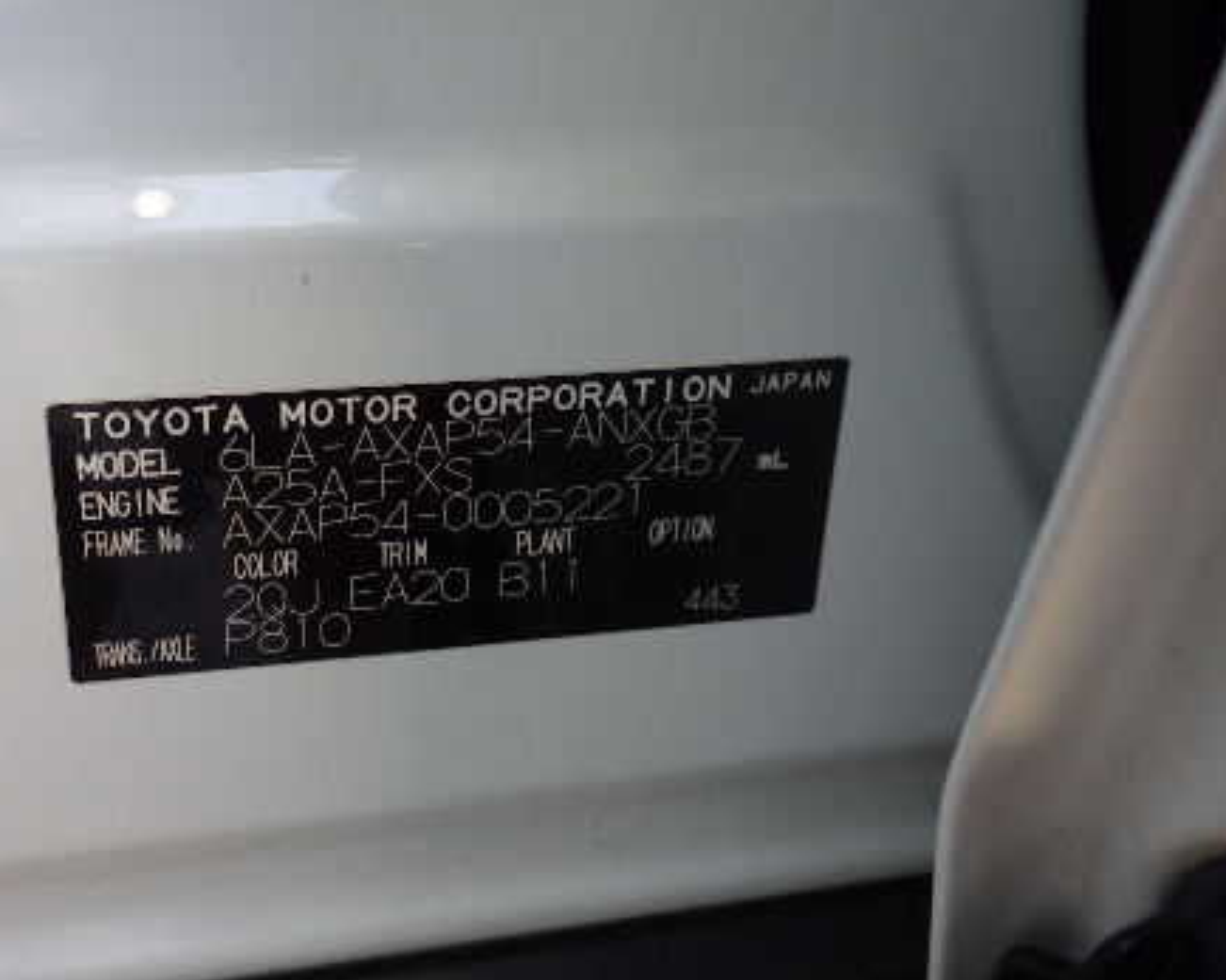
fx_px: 1306
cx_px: 381
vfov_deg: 41.1
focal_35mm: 36
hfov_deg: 49.2
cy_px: 556
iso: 125
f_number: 2.8
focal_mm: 4.5
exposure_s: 1/60
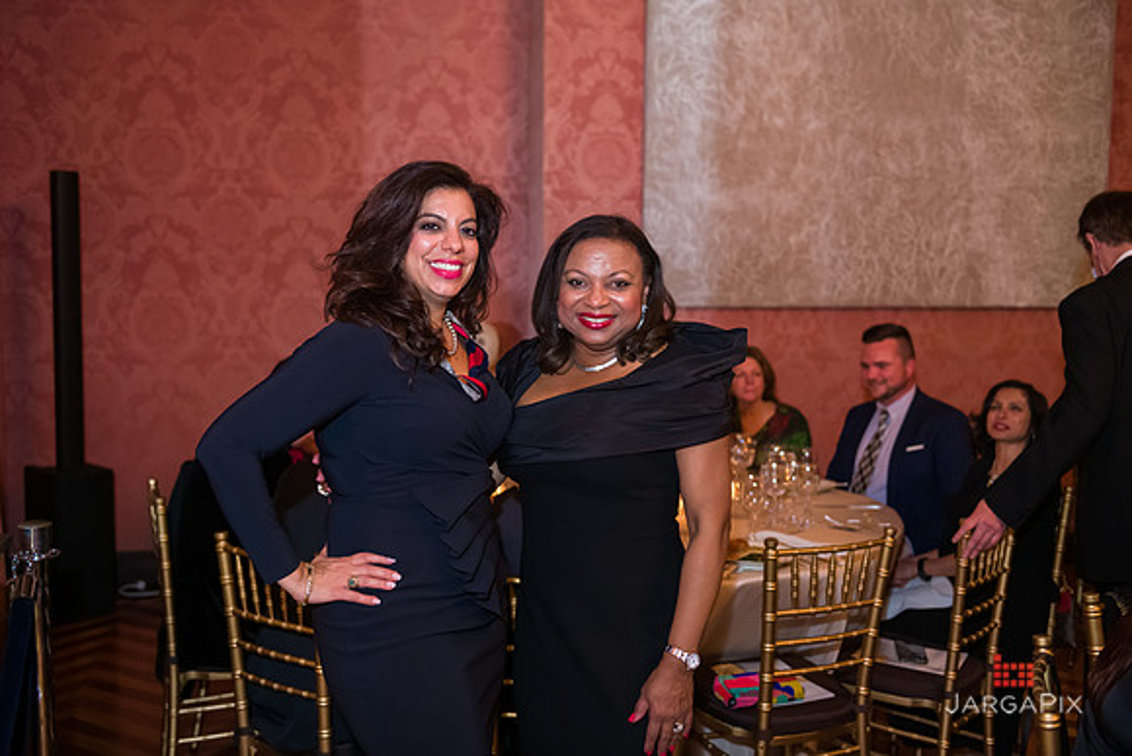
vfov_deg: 35.1
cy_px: 378
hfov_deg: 50.7
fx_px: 1195
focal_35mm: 38
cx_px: 566
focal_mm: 38
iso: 3200
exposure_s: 1/100
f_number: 3.2
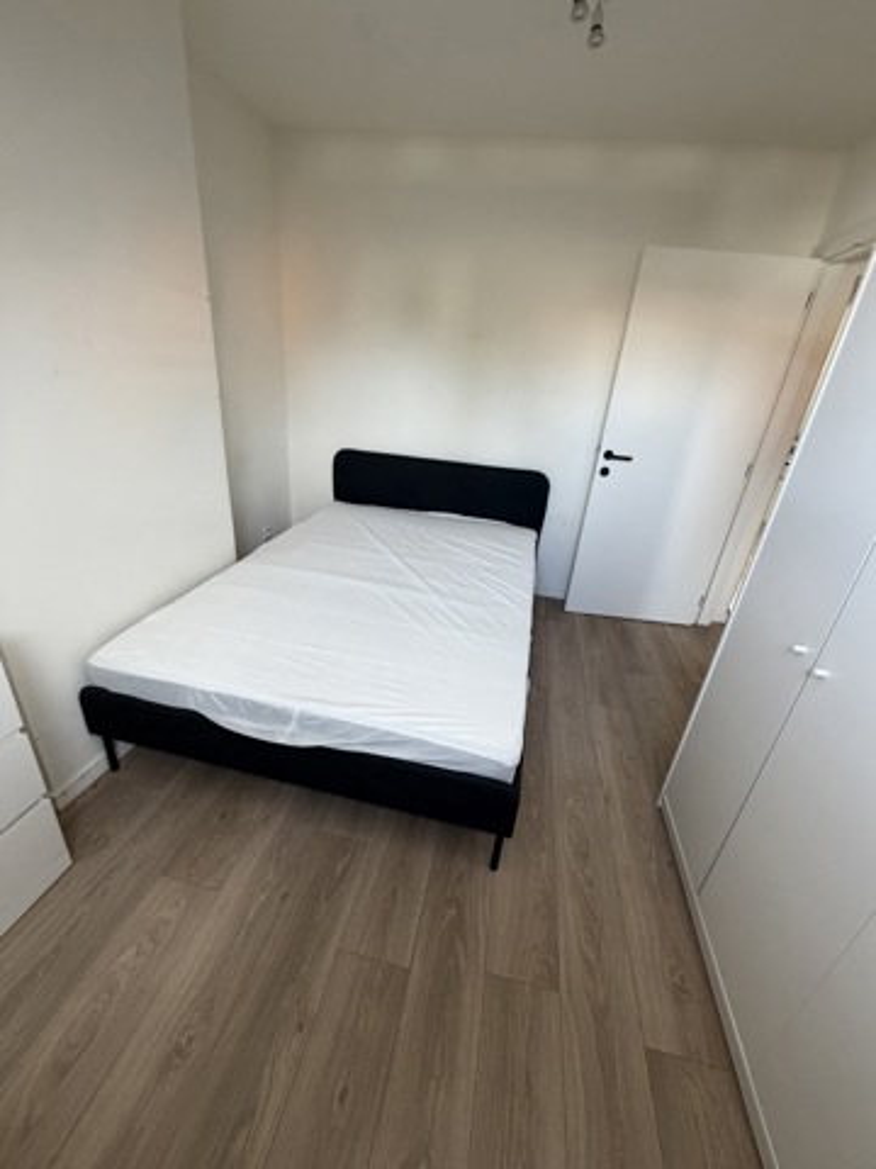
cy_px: 584
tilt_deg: -24.2
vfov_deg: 102.1
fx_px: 472
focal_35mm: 14
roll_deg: -4.4
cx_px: 438
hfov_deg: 85.7
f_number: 2.2
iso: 250
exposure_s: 1/121
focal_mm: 2.22
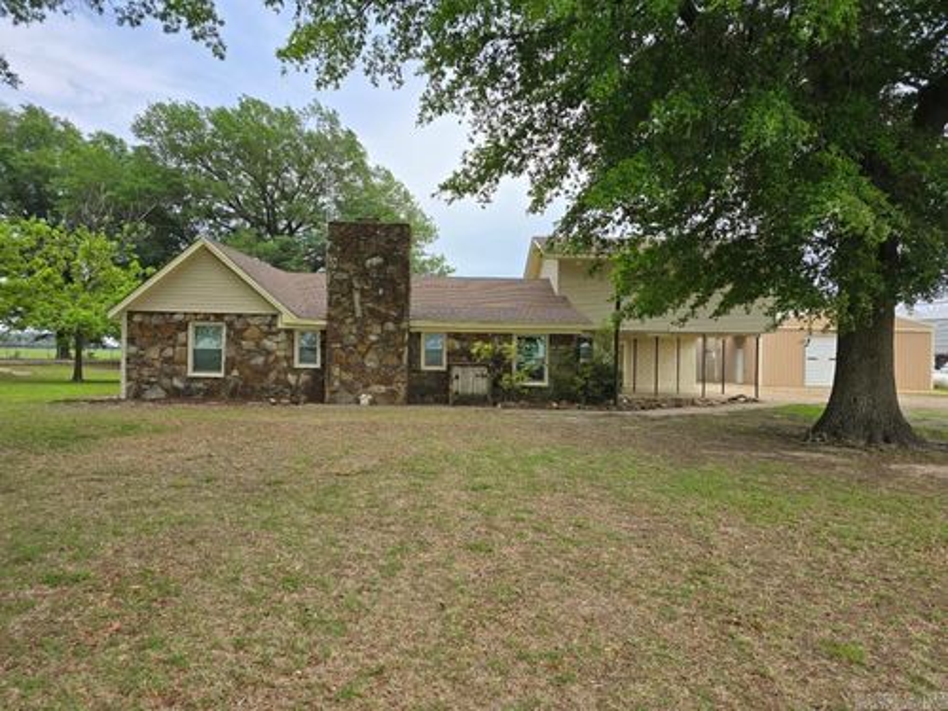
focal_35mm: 23
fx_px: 630
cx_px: 474
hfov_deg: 73.9
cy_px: 356
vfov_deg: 58.9
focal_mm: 6.3
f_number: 1.7
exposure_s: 1/516
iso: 12
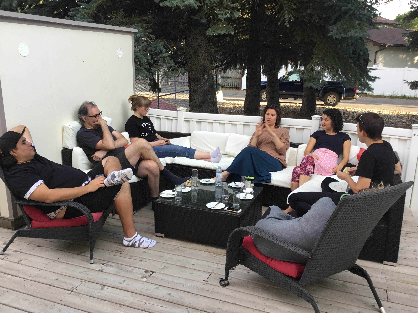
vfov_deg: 45.4
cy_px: 156
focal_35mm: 31
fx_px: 374
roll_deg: -0.8
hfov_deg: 58.4
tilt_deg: -14.4
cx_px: 209
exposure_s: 1/127
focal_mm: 3.3
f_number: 2.4
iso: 25
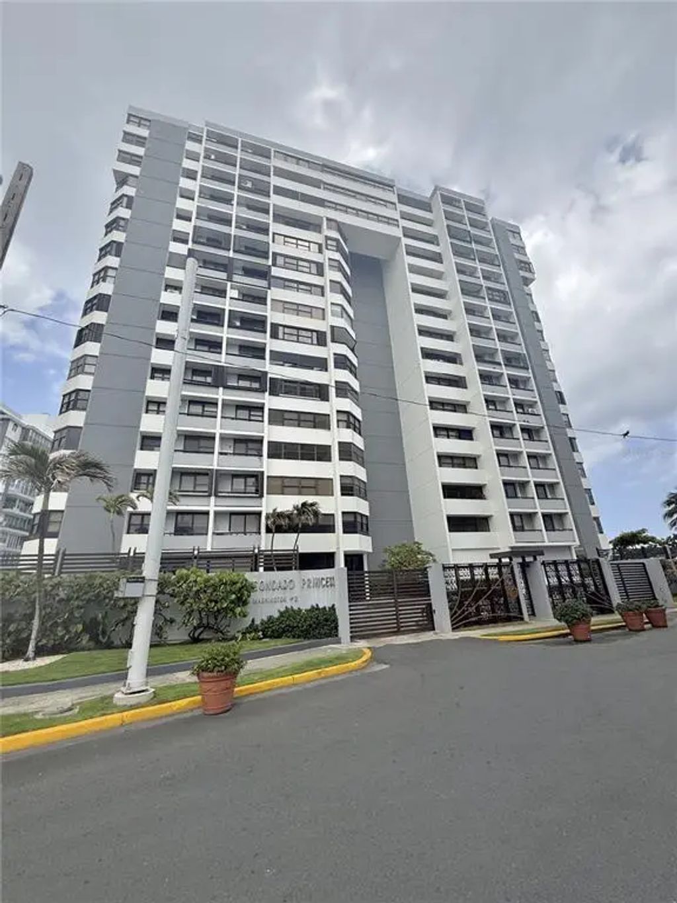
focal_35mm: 14
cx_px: 338
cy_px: 452
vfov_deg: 102.1
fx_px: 365
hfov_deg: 85.7
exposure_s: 1/1105
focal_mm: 2.22
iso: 50
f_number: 2.2
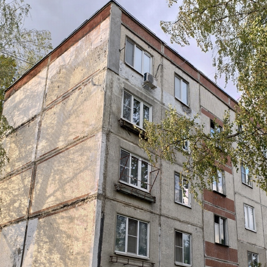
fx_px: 358
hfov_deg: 40.8
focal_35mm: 41
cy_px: 201
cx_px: 153
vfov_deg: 39.8
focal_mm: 6.54
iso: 72
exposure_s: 1/100
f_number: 1.57
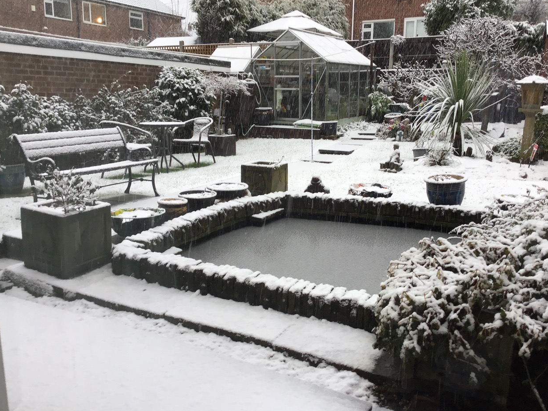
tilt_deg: -11.8
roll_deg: -0.1
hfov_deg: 56.8
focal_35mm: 32
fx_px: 507
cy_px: 202
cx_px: 281
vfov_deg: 44.2
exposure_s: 1/33
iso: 40
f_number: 2.4
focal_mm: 3.3
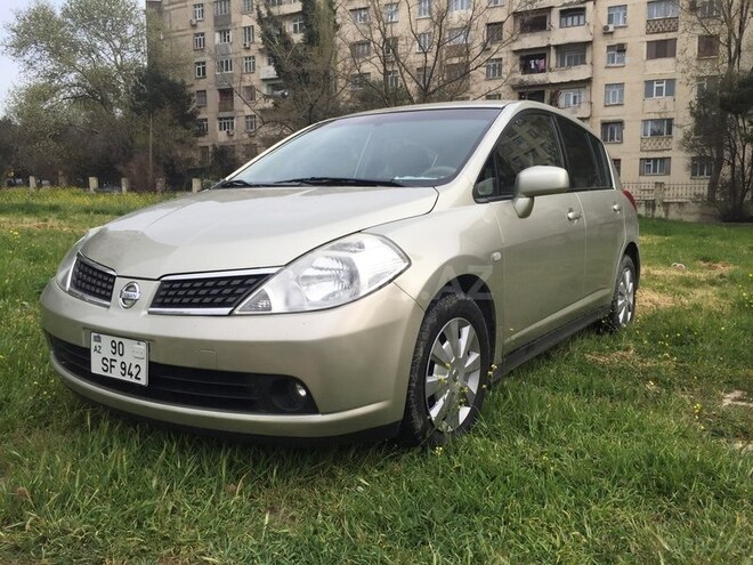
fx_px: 631
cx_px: 376
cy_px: 282
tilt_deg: -7.2
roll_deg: +0.6
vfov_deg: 48.2
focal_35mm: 29
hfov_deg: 61.7
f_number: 2.2
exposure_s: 1/989
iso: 32
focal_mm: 4.15
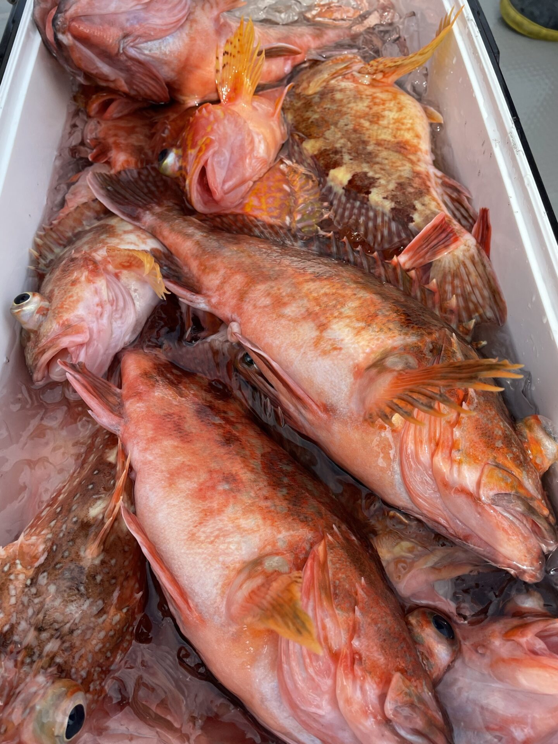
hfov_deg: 53.1
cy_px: 372
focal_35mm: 26
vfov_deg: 67.3
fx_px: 559
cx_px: 279
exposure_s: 1/1715
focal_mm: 4.2
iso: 32
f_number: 1.6
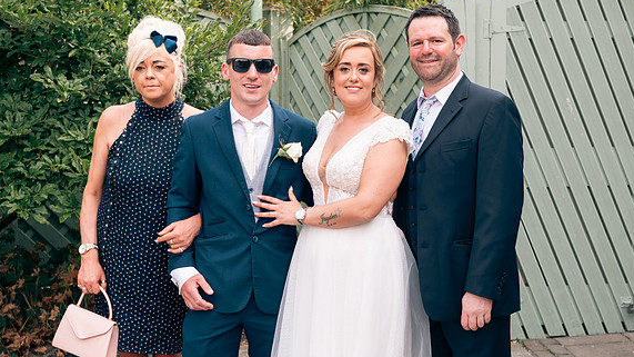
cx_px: 320
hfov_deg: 31.9
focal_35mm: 66
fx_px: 1109
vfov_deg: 18.3
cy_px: 172
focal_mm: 62
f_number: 6.3
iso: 160
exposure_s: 1/160
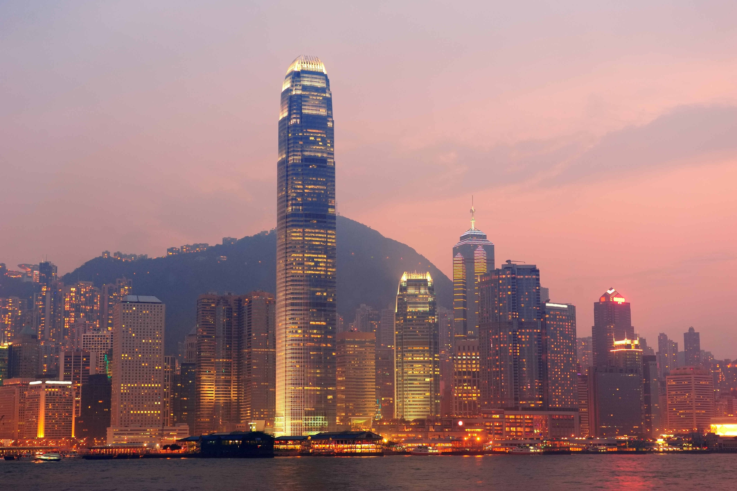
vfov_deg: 21.9
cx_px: 368
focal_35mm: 62
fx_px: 1268
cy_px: 246
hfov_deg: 32.4
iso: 200
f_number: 5.6
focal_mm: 62
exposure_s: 1/1.5
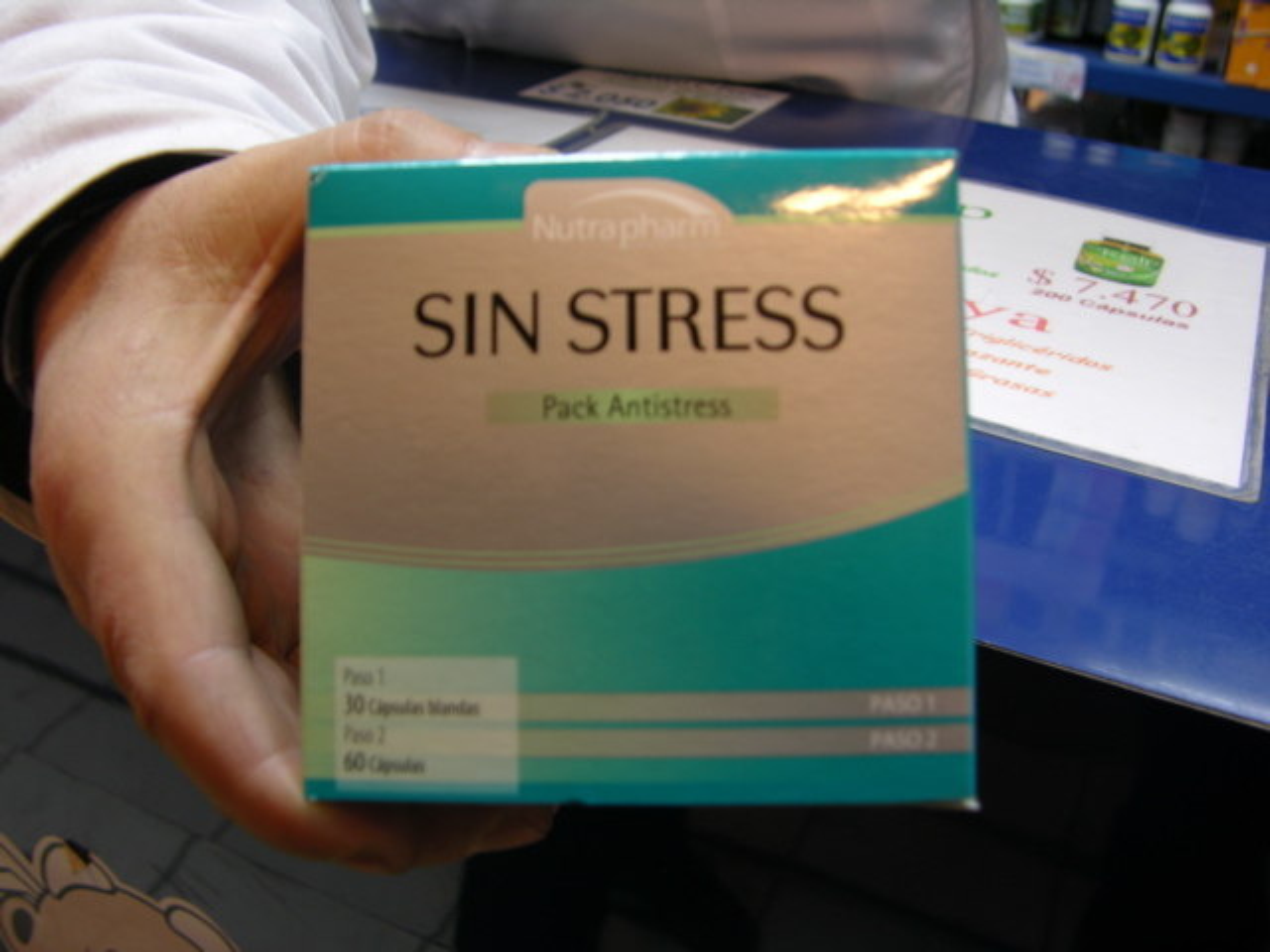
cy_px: 476
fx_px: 1284
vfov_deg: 40.7
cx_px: 635
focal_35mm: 35
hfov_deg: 52.6
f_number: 2.8
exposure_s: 1/5.9
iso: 50
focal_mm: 8.9
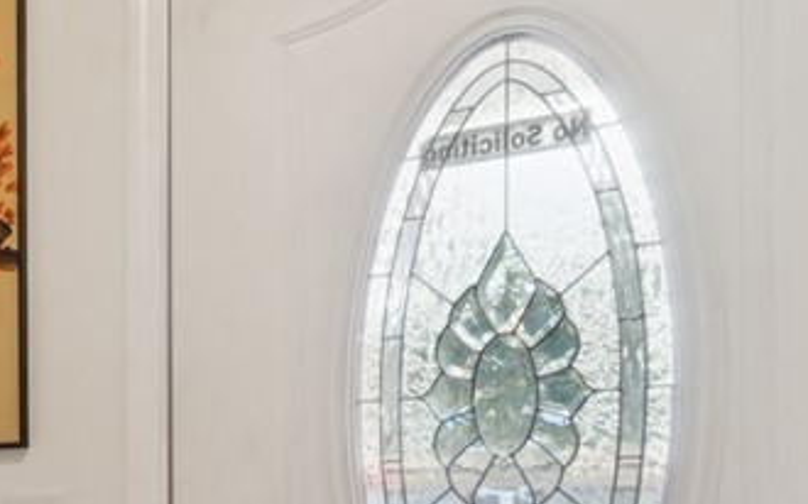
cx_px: -262
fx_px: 1035
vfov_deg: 25.7
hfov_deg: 31.8
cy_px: 528
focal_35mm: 47
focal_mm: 14
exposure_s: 1/6
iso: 400
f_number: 8
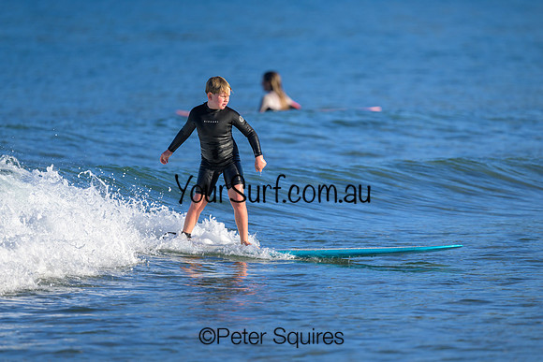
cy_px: 181
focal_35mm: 800
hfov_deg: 2.6
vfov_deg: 1.7
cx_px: 272
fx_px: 12069
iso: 250
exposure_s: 1/1000
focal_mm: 800
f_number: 6.3
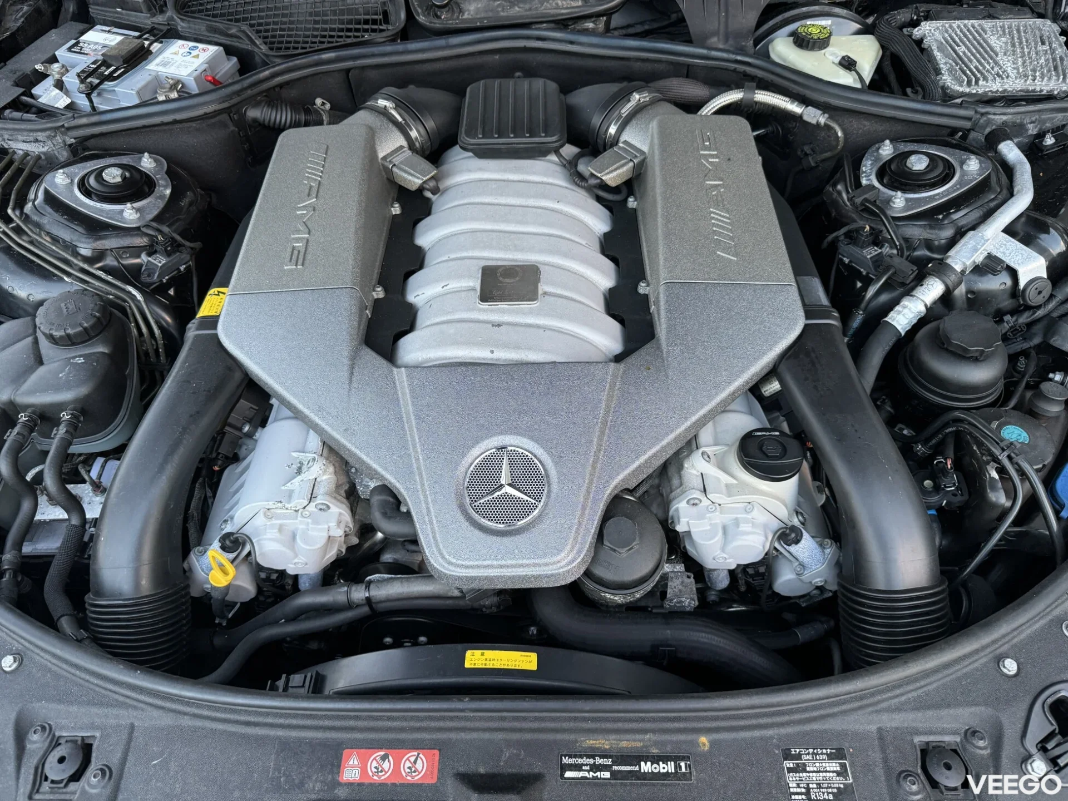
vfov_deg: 56.8
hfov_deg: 71.6
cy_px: 400
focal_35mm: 24
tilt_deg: -51.1
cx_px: 534
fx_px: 740
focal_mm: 6.76
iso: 250
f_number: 1.78
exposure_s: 1/60
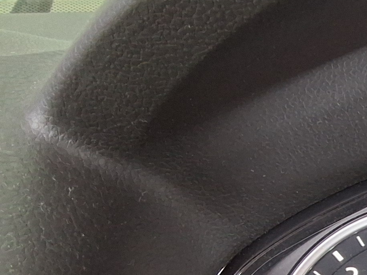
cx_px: 655
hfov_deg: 16.5
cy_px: 350
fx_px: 1060
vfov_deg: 14.2
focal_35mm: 100
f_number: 1.9
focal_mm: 2.91
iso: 200
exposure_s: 1/30
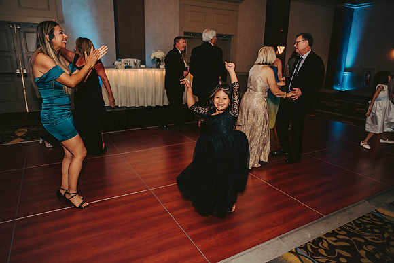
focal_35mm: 24
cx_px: 197
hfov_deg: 73.7
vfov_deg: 53.2
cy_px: 132
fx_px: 263
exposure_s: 1/100
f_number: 2.8
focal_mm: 24
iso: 800
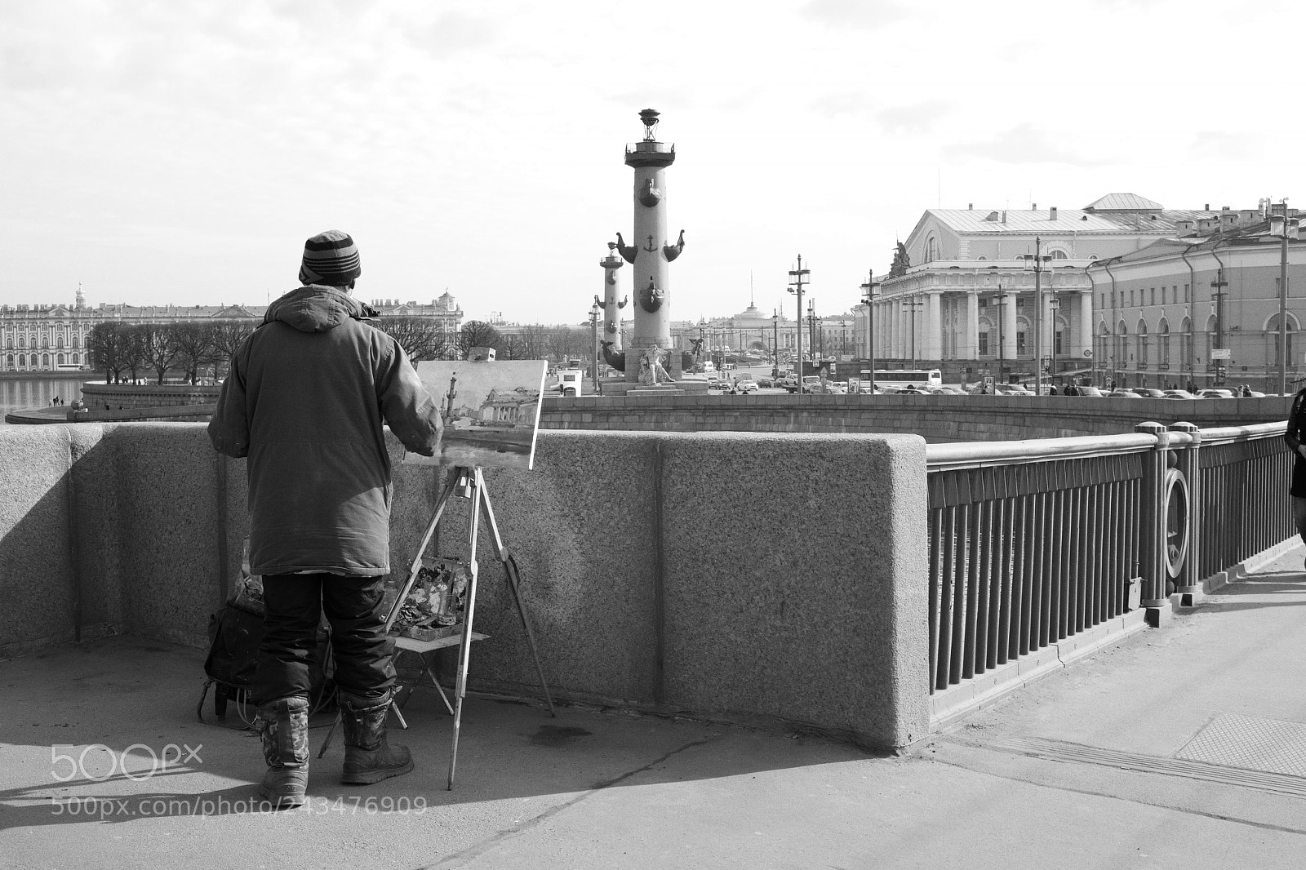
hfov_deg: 47.4
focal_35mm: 41
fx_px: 1487
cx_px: 653
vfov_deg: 32.6
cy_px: 435
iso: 400
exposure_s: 1/170
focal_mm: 27
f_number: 10
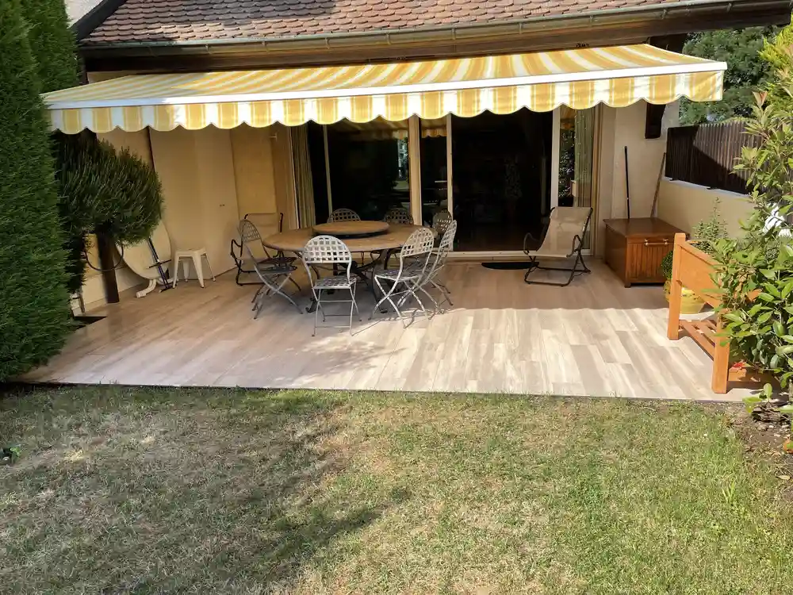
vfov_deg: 53.1
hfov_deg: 67.3
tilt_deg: -12.8
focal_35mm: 26
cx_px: 396
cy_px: 298
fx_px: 596
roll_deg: +2.8
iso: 32
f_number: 1.6
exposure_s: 1/2053
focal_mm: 4.2
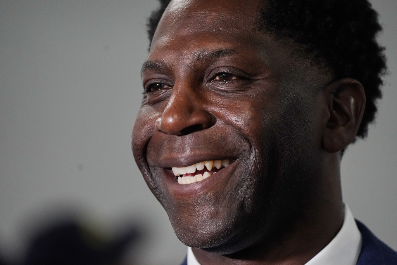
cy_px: 132
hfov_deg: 6.0
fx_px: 3803
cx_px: 198
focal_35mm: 345
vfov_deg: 4.0
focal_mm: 345
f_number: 5.6
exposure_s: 1/125
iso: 4000
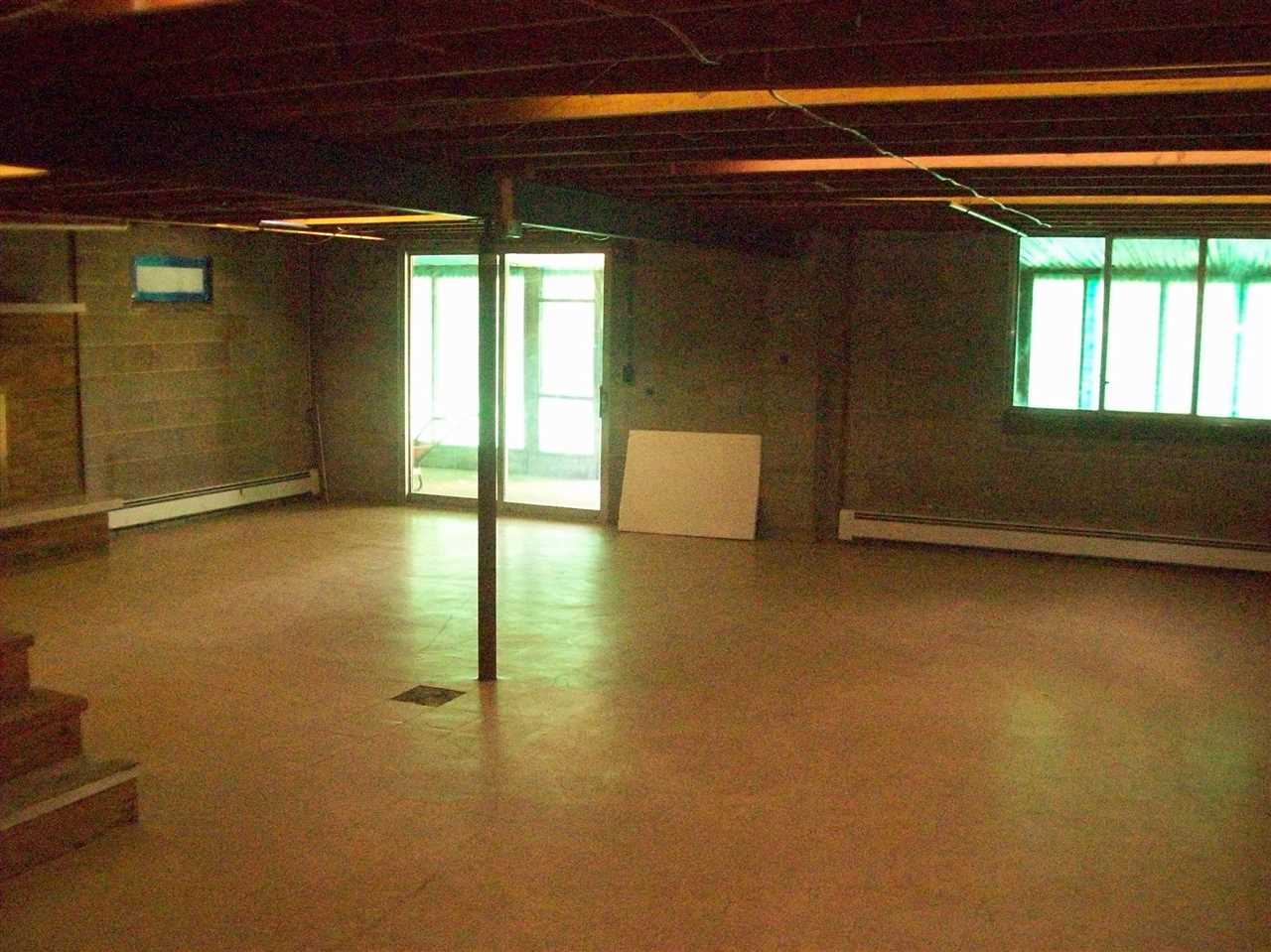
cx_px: 636
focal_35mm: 36
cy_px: 476
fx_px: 1321
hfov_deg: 51.4
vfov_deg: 39.6
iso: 800
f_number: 2.7
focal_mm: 6
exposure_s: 1/128
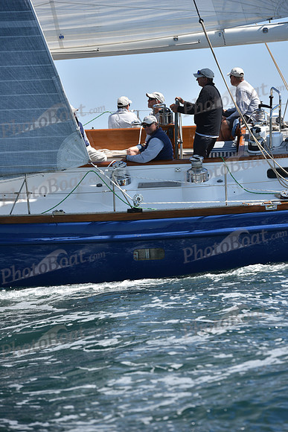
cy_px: 216
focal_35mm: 160
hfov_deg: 8.6
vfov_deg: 12.8
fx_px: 1919
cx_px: 144
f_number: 6.3
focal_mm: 160
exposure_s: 1/1600
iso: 250
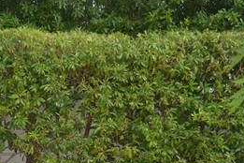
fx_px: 685
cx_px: -15
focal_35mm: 101
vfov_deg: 13.4
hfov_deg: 19.5
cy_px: 154
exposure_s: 1/80
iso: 400
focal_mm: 22
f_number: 4
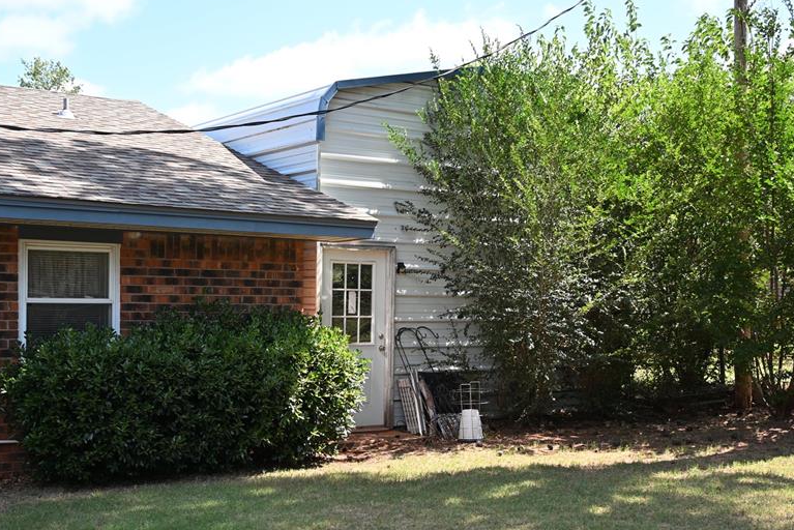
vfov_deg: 28.0
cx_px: 421
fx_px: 1059
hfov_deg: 41.1
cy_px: 320
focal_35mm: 48
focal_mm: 24
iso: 200
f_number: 4.5
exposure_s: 1/640
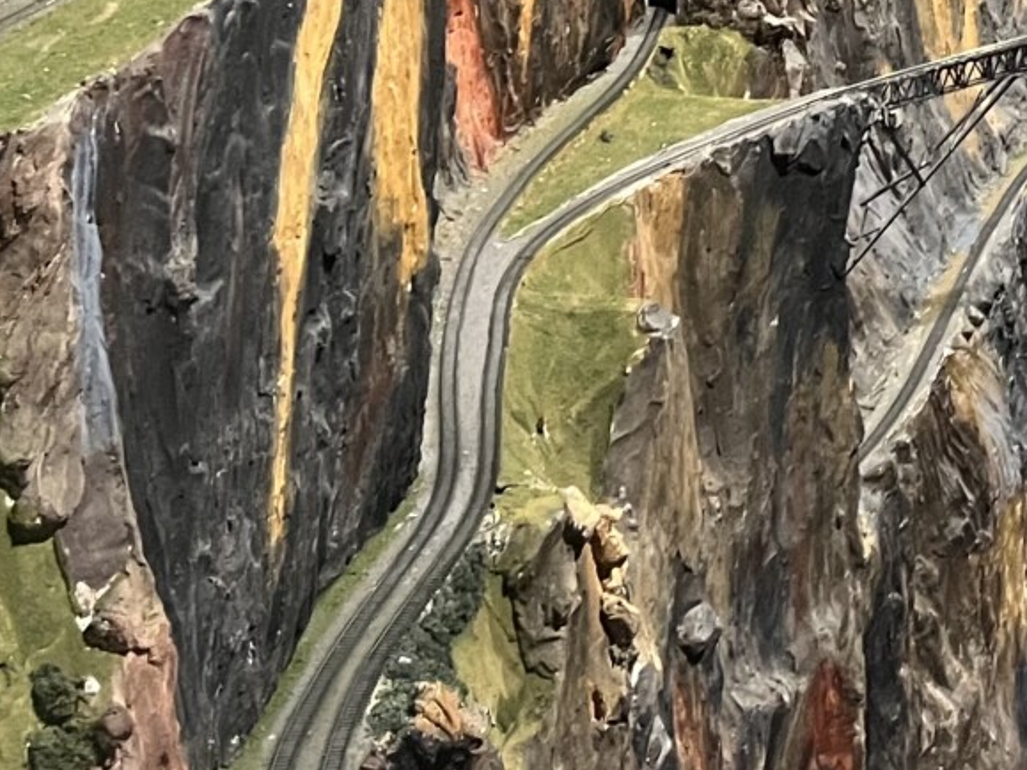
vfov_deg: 14.8
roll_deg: +0.6
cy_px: -420
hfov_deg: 19.5
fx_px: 2729
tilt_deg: -10.1
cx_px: 1369
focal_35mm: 92
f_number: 1.6
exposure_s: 1/40
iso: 400
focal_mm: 5.1
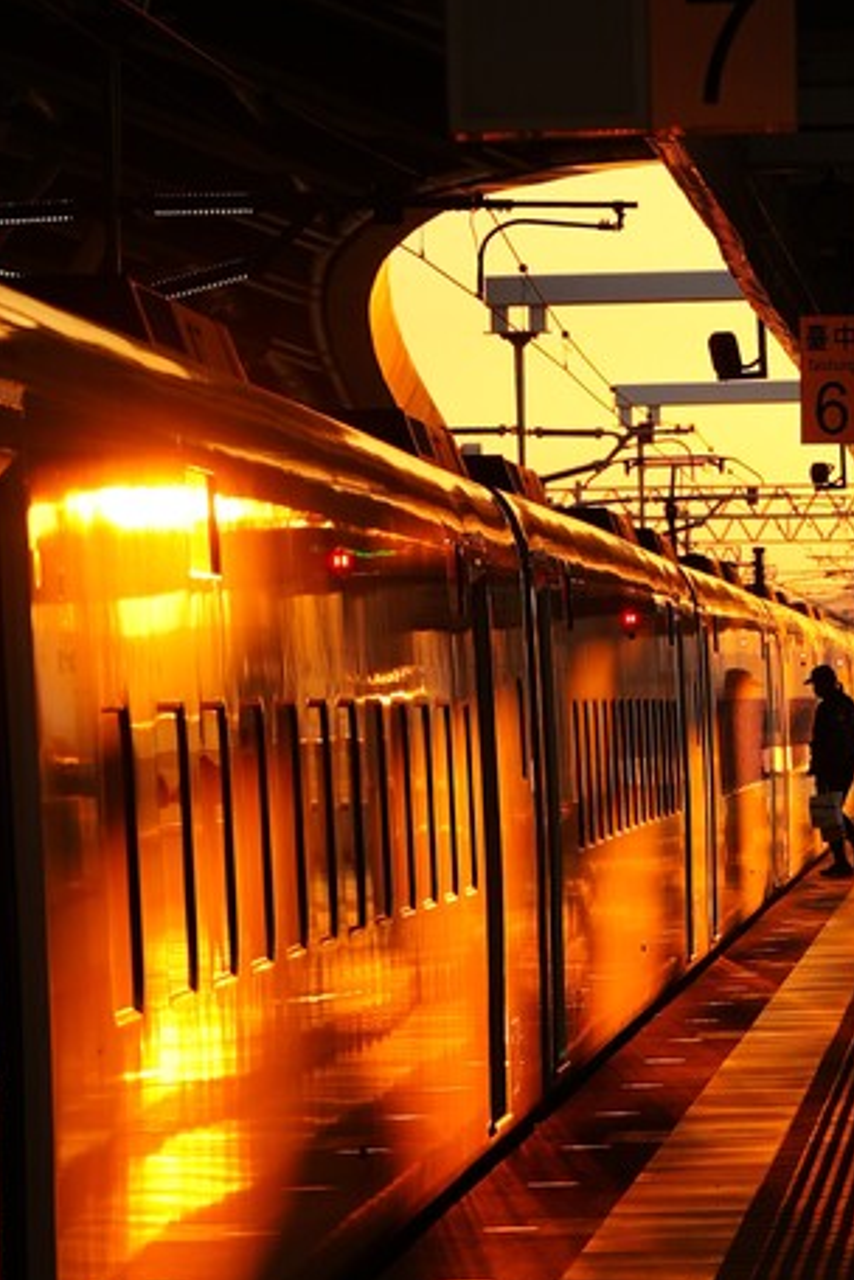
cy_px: 1050
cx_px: 596
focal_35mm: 118
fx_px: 4199
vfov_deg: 17.2
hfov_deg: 11.6
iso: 100
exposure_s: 1/200
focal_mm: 70
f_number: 4
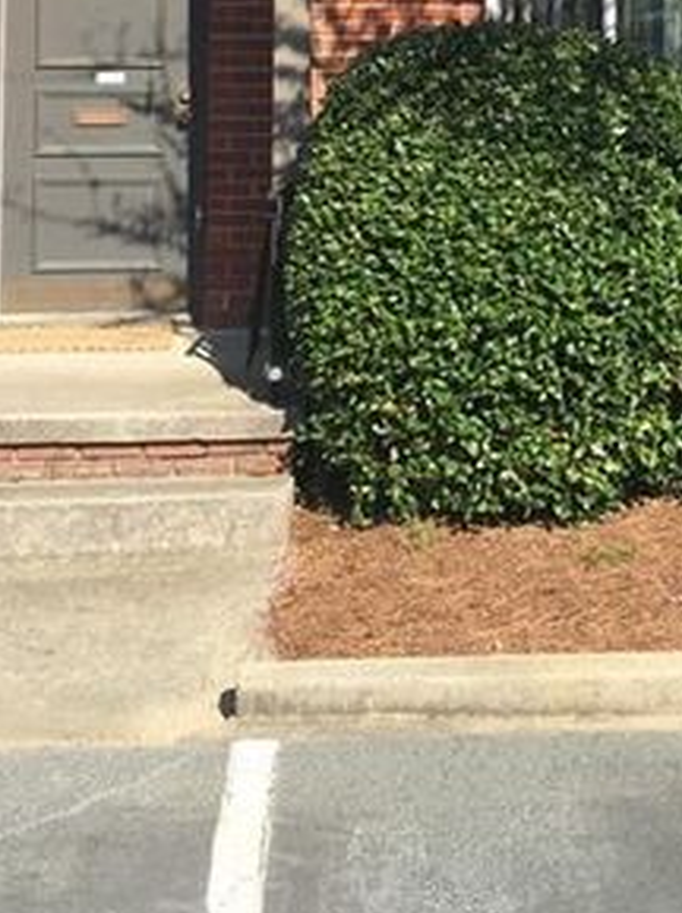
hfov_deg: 21.8
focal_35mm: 67
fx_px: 1764
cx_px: 480
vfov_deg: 27.4
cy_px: 14
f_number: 2.2
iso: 32
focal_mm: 4.15
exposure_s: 1/1014
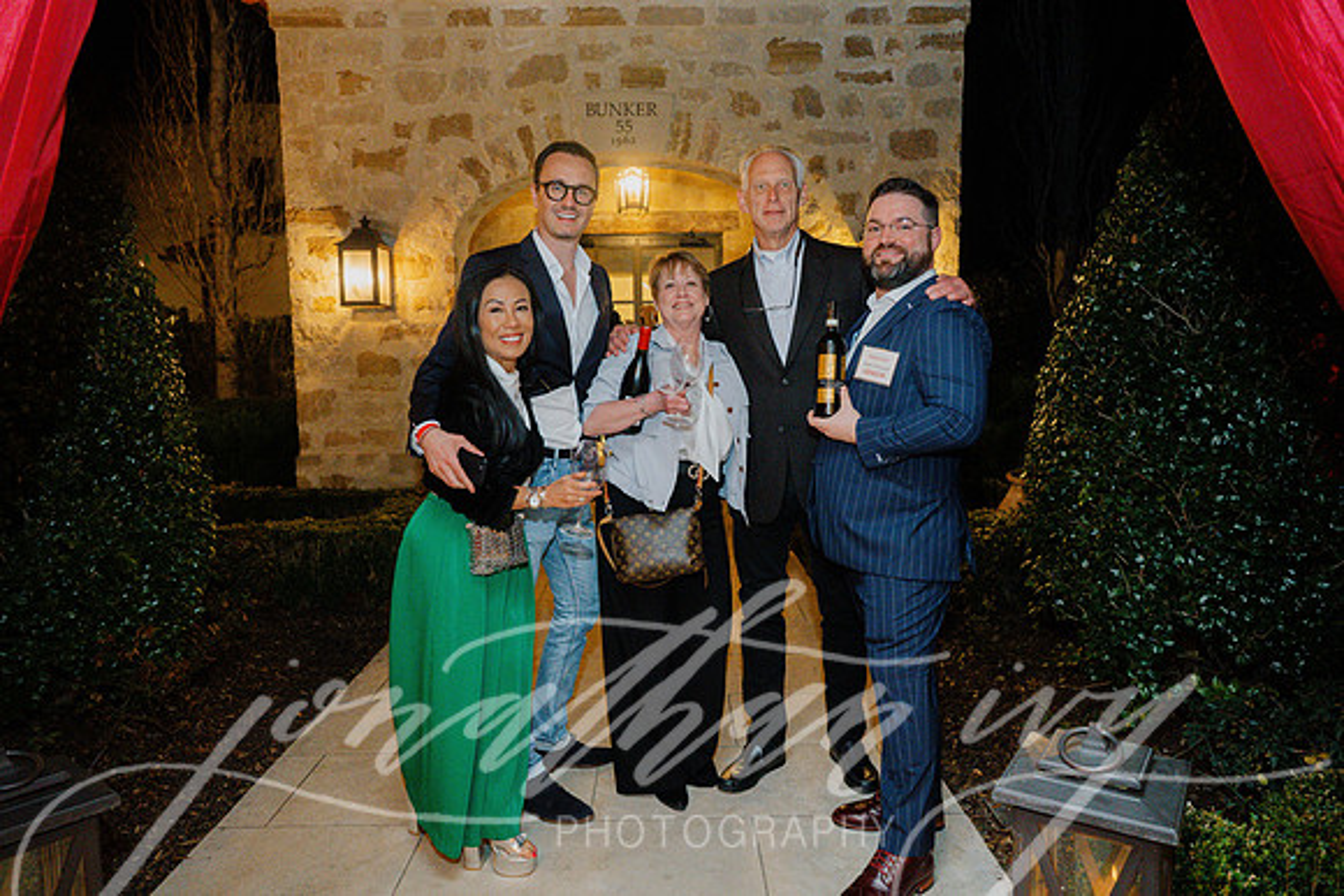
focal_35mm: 24
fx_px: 896
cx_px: 672
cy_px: 448
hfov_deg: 73.7
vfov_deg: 53.2
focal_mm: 24
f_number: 3.5
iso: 4000
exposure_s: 1/60
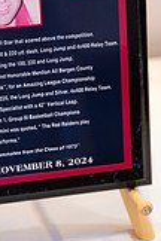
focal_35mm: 125
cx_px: 7
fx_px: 838
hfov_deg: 10.9
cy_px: 55
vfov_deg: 16.3
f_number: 3.2
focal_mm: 45
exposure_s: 1/200
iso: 1600
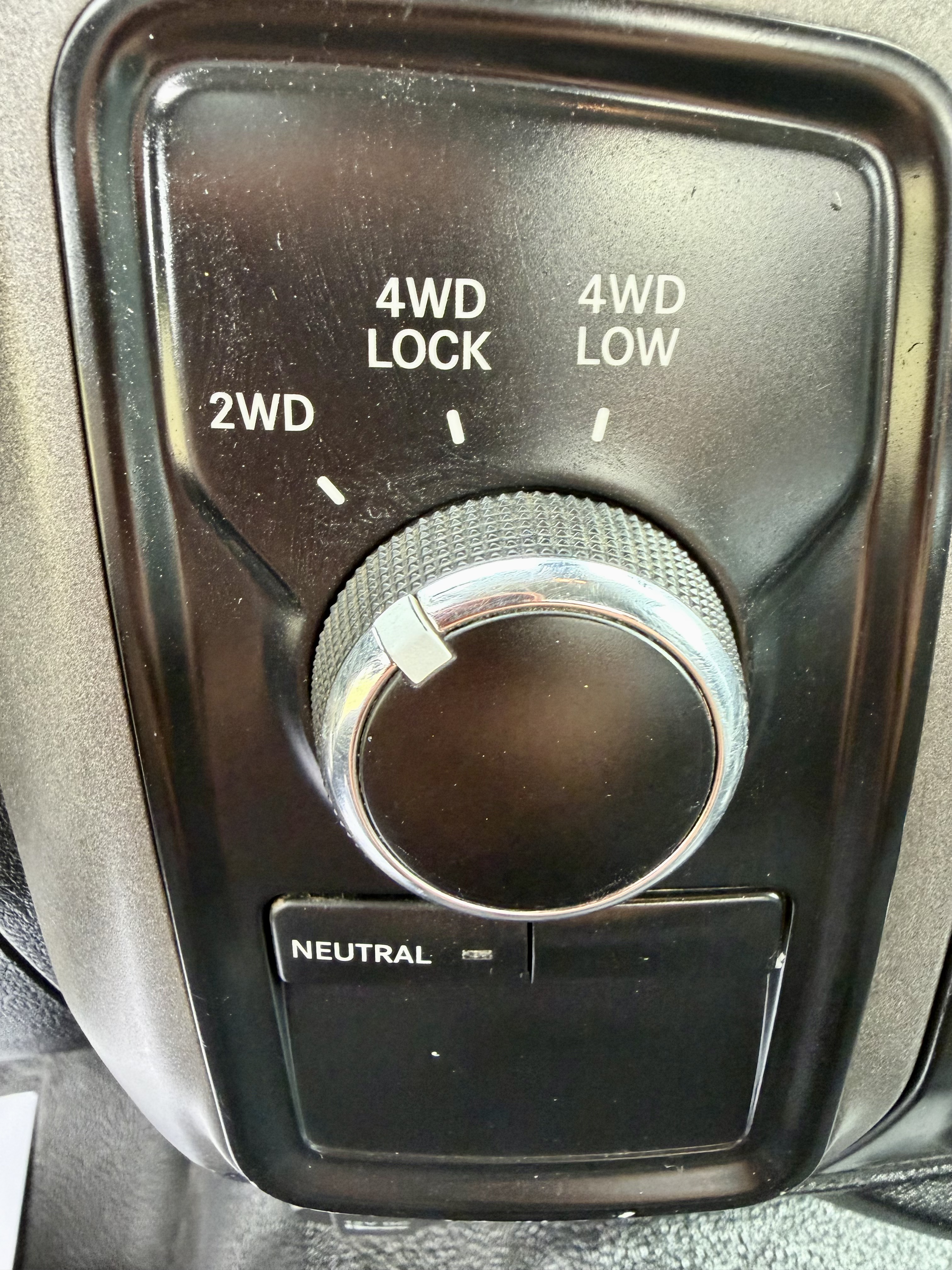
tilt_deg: -26.5
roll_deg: -2.2
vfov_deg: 71.6
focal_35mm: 24
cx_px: 476
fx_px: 880
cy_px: 635
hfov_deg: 56.8
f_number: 2.2
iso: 500
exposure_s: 1/60
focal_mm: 2.22
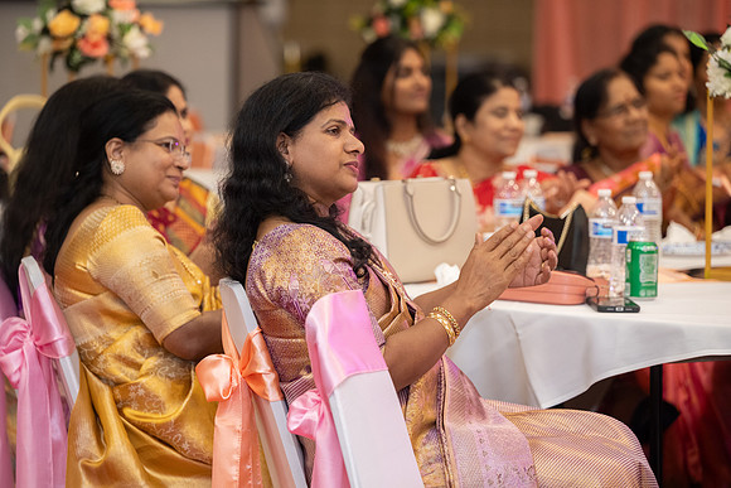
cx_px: 366
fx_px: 3057
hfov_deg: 13.6
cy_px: 244
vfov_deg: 9.1
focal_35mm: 151
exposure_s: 1/160
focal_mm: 150
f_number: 3.5
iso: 1000
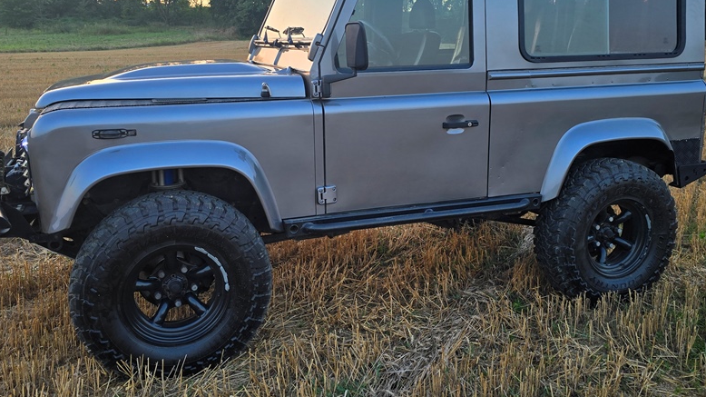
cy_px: 157
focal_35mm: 33
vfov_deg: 35.5
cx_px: 337
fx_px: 618
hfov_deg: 59.5
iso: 64
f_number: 1.7
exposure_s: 1/180
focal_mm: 6.3
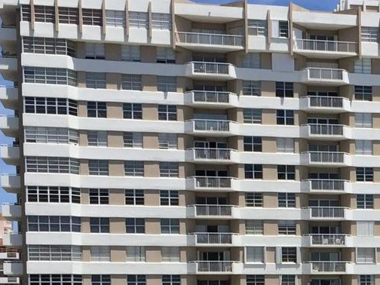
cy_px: 345
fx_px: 1010
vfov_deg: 15.5
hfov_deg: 20.6
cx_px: 389
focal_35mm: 92
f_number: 2.2
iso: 32
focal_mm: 4.15
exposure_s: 1/3597
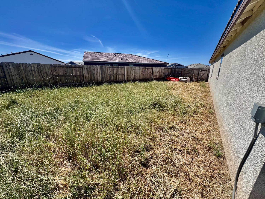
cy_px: 100
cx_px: 132
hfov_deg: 102.1
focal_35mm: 14
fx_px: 107
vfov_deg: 85.7
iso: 50
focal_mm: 2.22
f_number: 2.2
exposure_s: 1/1536
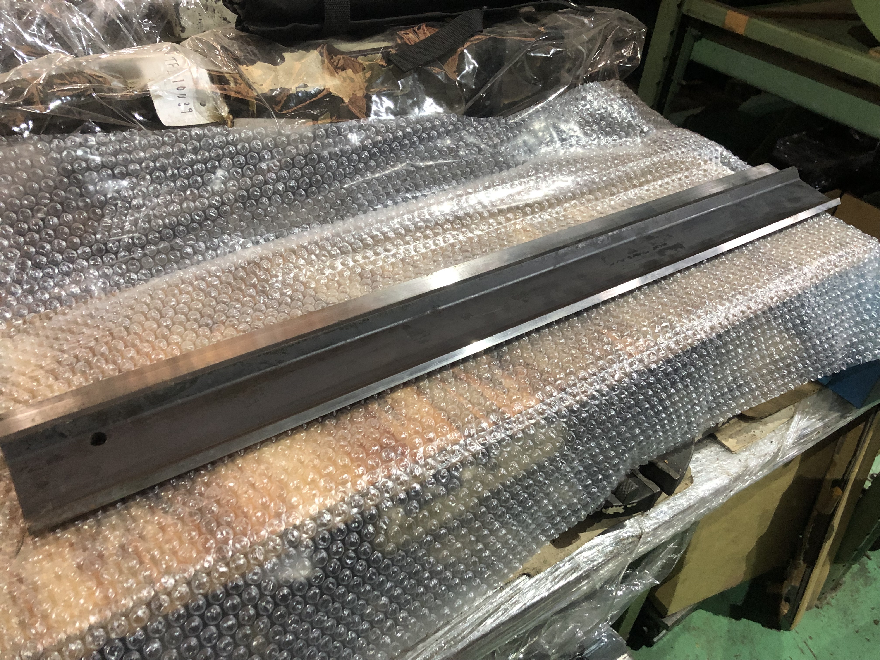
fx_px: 712
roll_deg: -4.8
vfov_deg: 49.7
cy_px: 330
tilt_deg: -37.9
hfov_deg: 63.4
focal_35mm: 28
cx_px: 440
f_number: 1.8
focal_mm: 3.99
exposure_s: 1/15
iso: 100
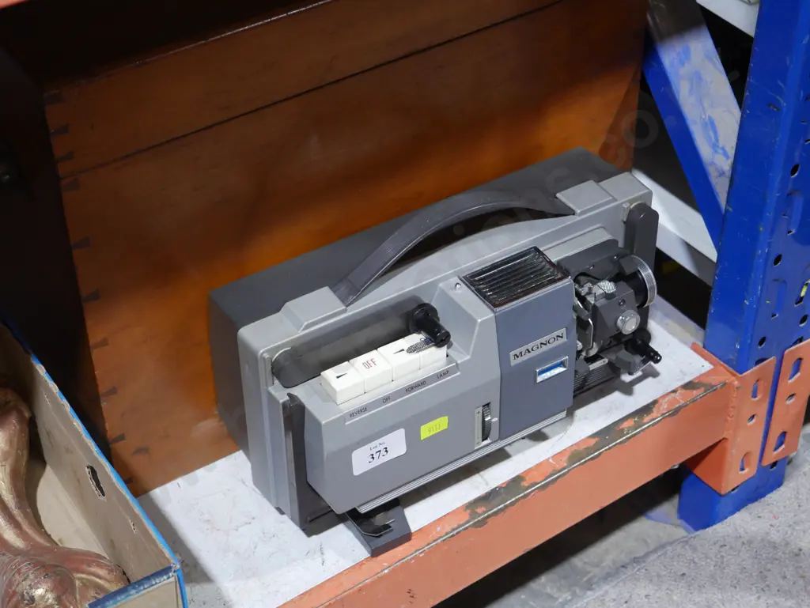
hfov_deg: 28.5
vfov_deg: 21.6
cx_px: 405
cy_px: 304
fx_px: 1592
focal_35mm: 68
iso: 1600
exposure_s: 1/80
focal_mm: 34
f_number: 5.4
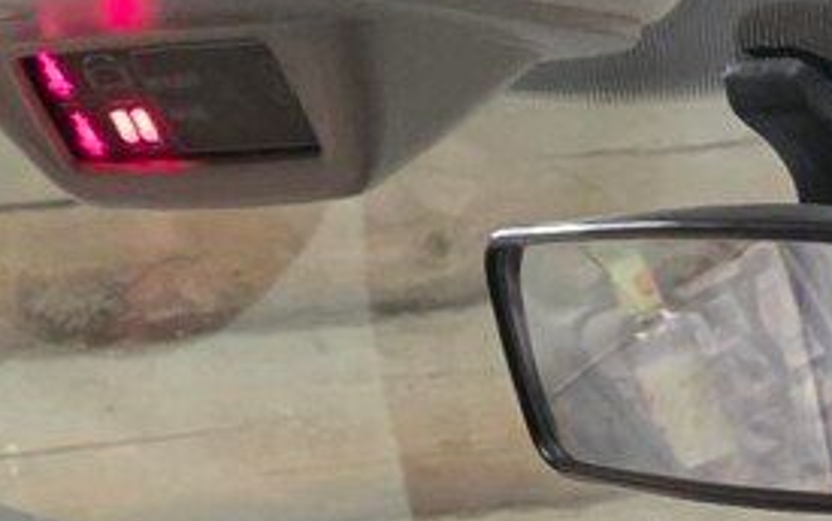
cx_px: 1591
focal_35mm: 173
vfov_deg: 6.4
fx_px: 3924
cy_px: 1937
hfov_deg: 11.1
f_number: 1.7
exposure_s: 1/120
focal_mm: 6.3
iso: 1000
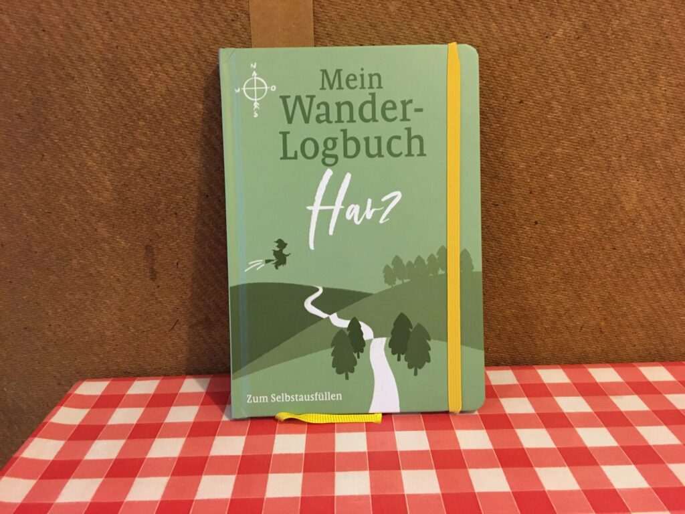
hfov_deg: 61.7
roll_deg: +1.9
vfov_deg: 48.2
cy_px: 257
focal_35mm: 29
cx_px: 342
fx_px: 574
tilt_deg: -14.6
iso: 200
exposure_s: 1/17
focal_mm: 4.15
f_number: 2.2
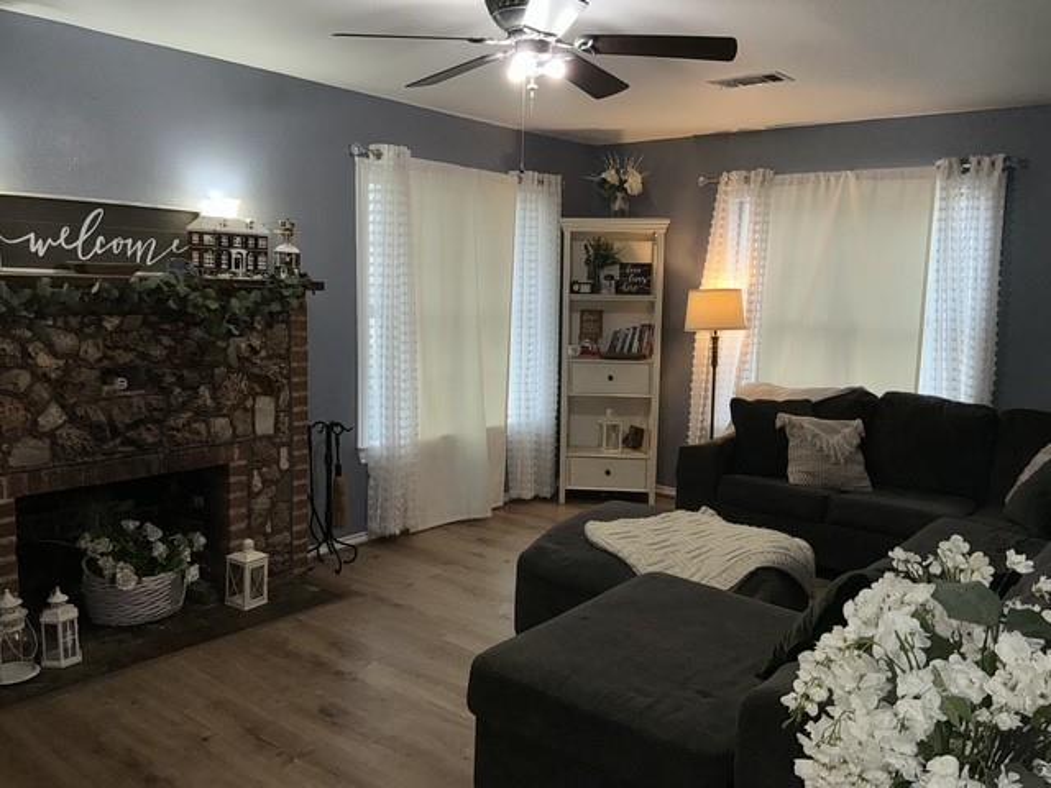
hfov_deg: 63.4
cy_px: 394
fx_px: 850
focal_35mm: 28
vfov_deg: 49.7
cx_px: 526
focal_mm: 3
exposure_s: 1/60
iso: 25
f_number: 1.8
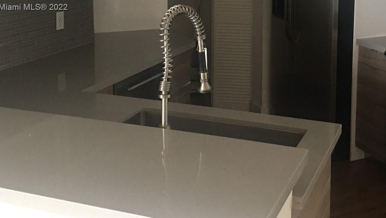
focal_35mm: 51
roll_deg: -0.5
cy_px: 8
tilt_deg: -6.6
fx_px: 522
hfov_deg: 40.1
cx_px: 255
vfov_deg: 22.7
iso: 80
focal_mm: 4.15
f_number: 2.2
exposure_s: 1/8
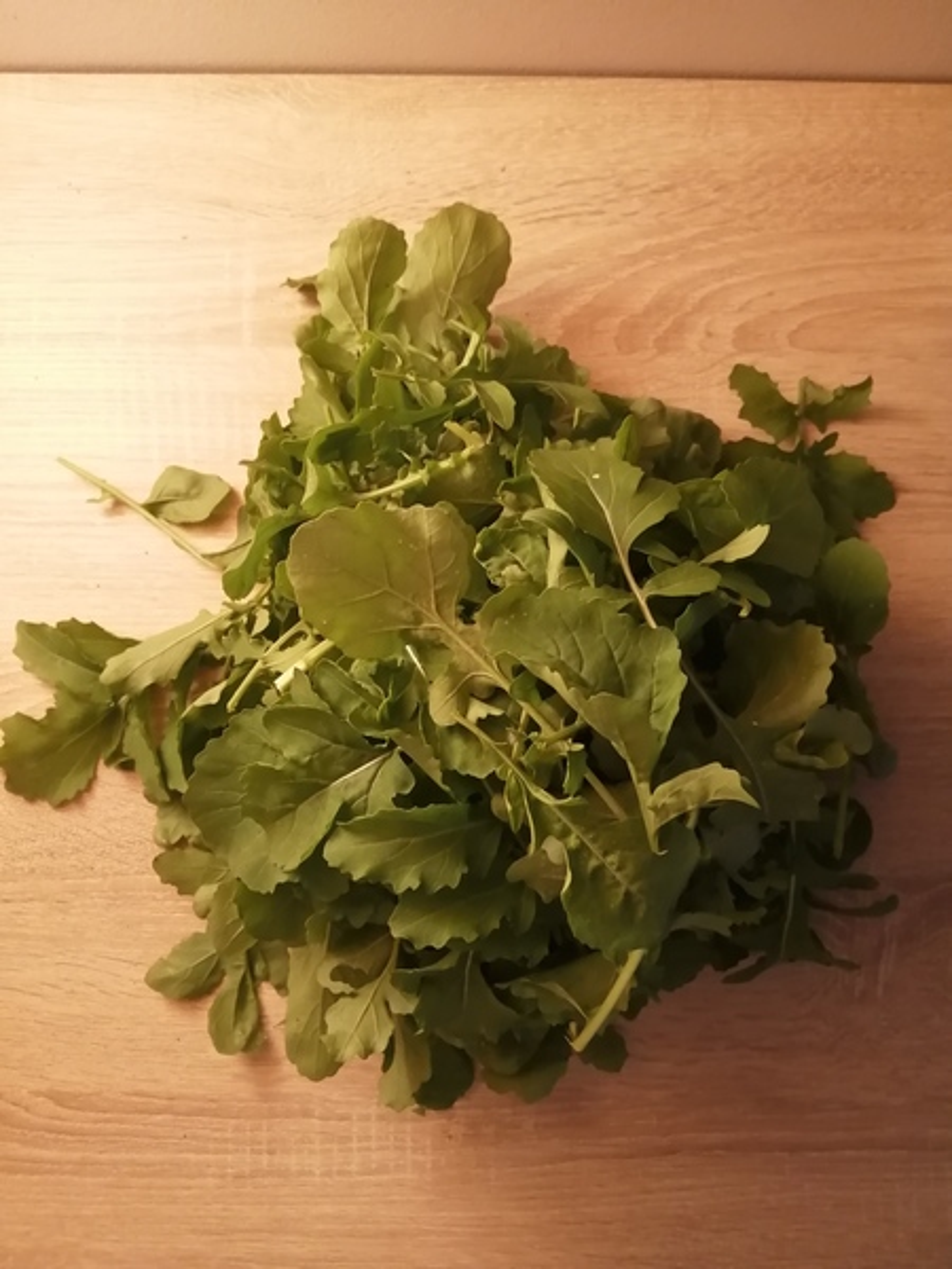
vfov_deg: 67.3
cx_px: 476
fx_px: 953
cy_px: 634
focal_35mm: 26
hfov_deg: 53.1
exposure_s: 1/33.3
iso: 320
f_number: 1.8
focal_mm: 3.6
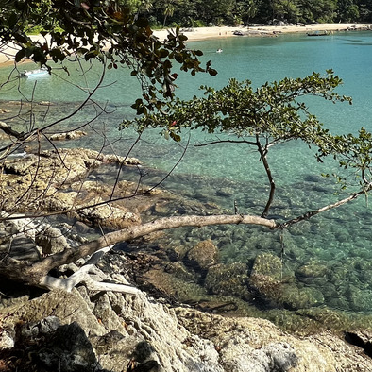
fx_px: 426
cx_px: 309
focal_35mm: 35
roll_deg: +0.9
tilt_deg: -0.5
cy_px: 18
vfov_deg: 42.2
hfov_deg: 44.4
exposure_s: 1/1357
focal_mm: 1.57
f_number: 1.8
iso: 32
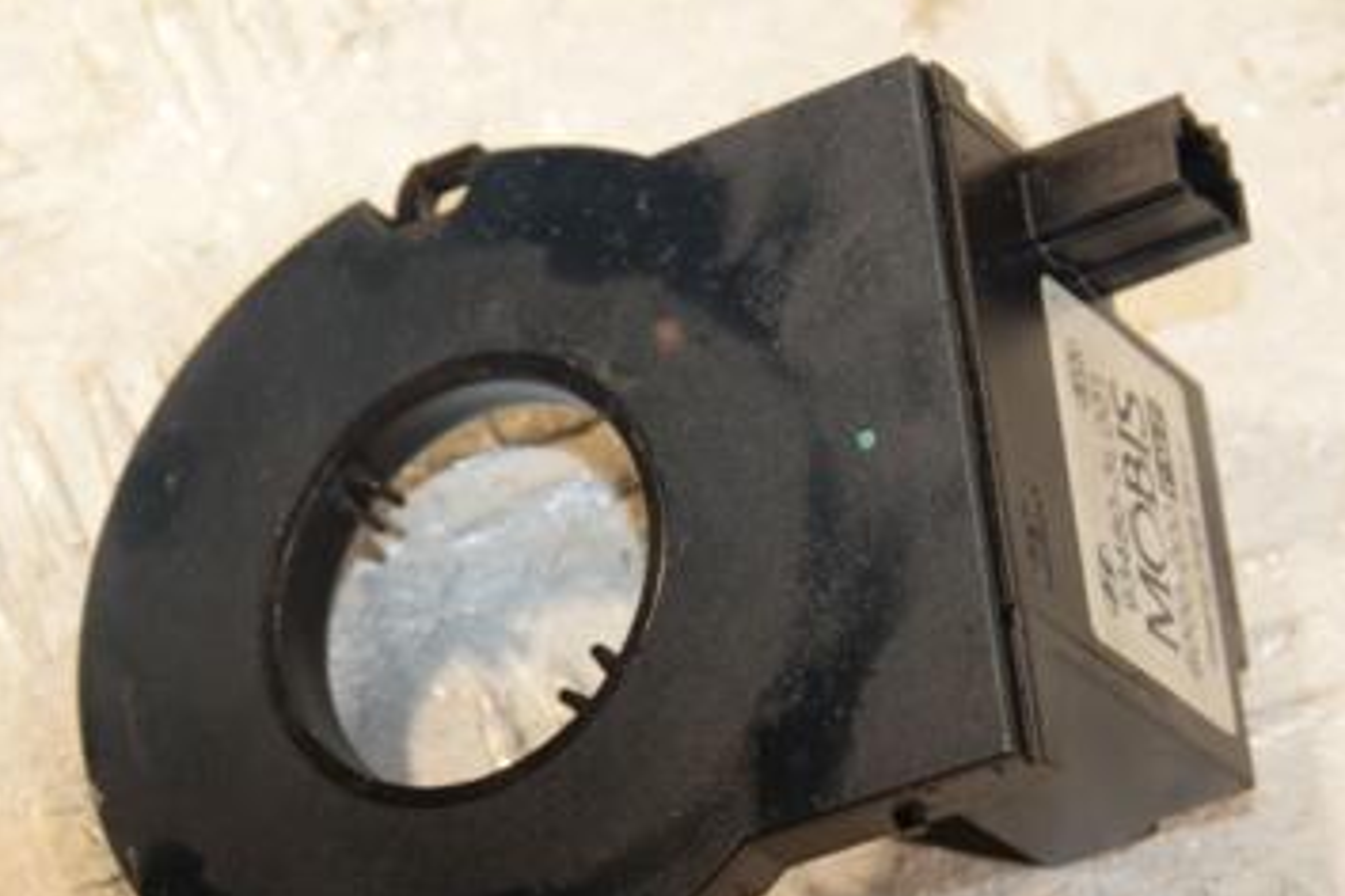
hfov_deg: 10.8
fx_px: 7130
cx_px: 733
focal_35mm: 191
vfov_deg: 7.2
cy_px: 573
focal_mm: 75
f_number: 8
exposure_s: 1/200
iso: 1600
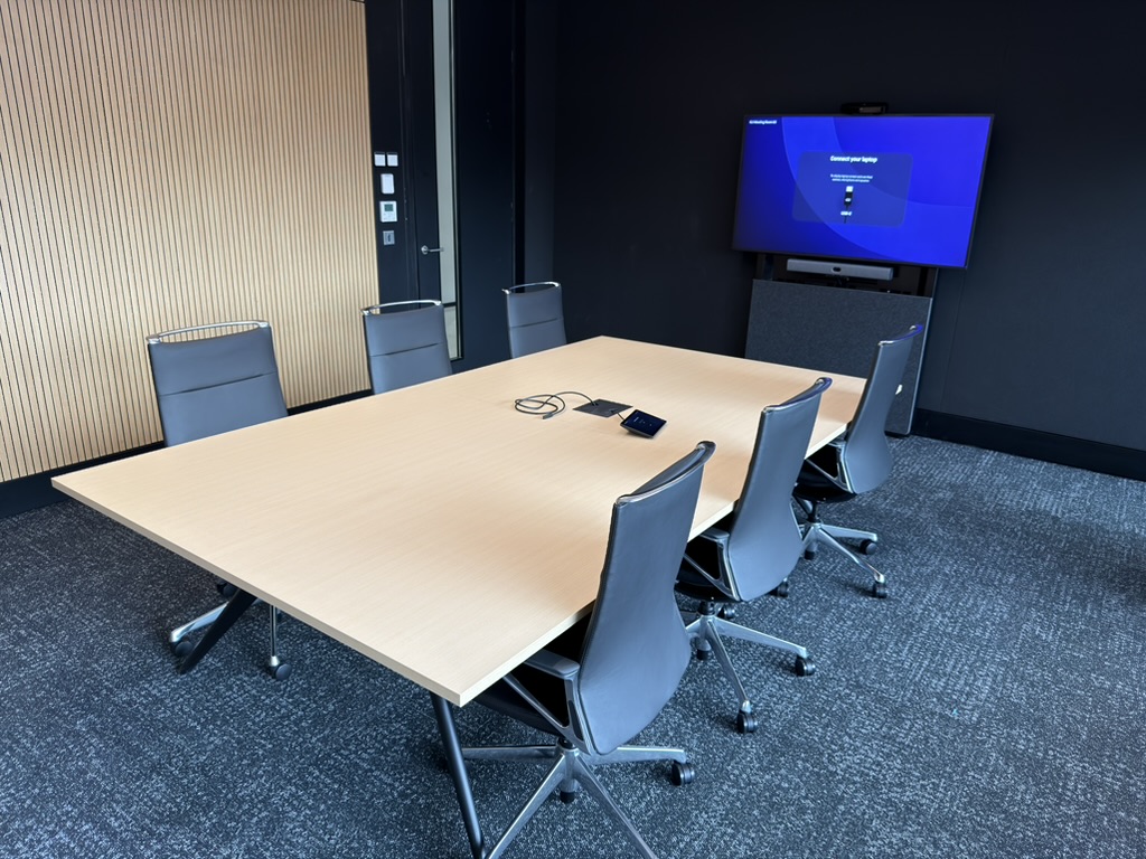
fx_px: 795
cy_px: 430
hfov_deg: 71.6
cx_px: 573
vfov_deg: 56.8
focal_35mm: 24
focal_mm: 6.76
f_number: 1.78
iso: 100
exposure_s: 1/50
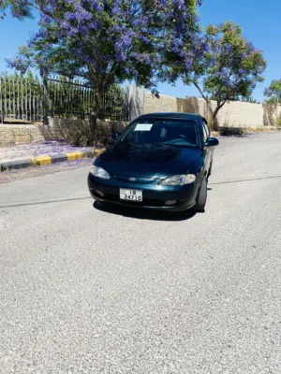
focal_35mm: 26
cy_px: 187
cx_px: 140
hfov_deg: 53.1
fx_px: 281
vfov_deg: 67.3
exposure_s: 1/3846
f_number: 1.8
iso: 32
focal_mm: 4.25
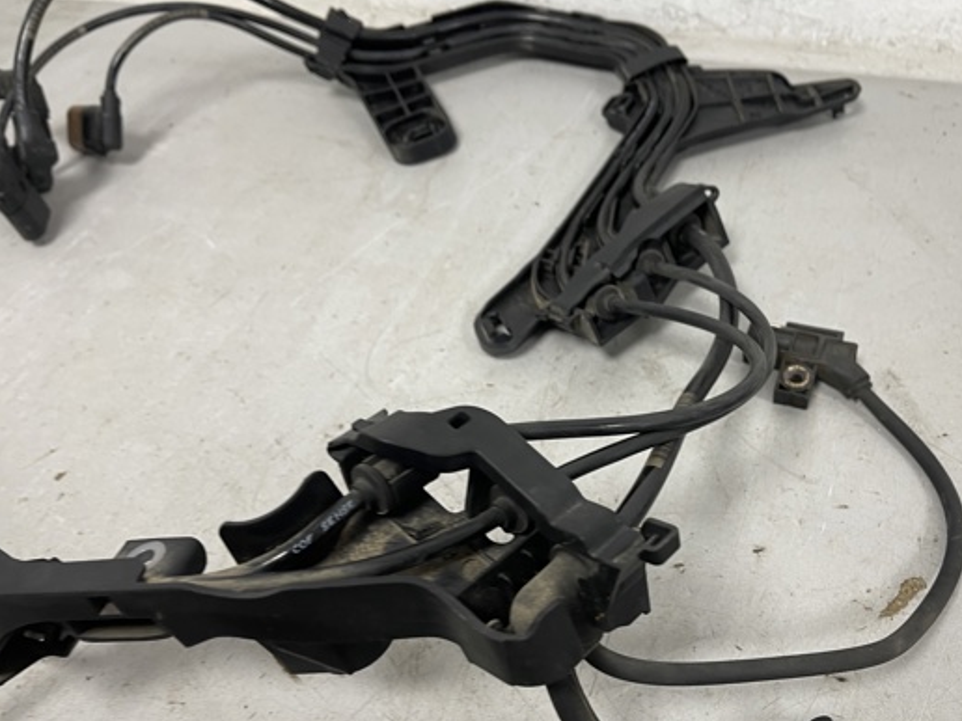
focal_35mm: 31
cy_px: 412
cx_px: 565
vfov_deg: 45.3
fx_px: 862
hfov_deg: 58.0
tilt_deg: -50.4
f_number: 1.6
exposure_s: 1/50
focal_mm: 5.1
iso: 64
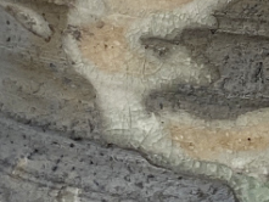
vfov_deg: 7.9
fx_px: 1462
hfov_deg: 10.1
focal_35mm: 188
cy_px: 2
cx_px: 428
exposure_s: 1/183
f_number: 1.8
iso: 32
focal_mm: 4.2
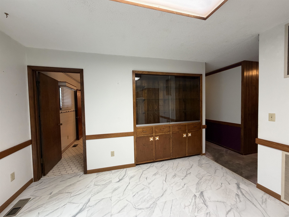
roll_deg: +1.8
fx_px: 117
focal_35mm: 14
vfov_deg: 85.7
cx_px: 144
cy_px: 108
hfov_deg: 102.1
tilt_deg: -3.3
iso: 160
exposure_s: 1/60
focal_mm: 2.22
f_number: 2.2
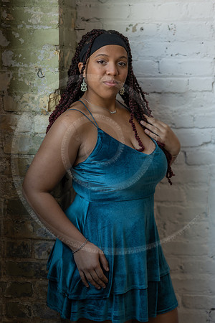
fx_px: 761
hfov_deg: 16.1
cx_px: 108
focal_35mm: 85
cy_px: 162
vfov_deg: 23.9
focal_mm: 85
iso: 320
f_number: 1.8
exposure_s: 1/200
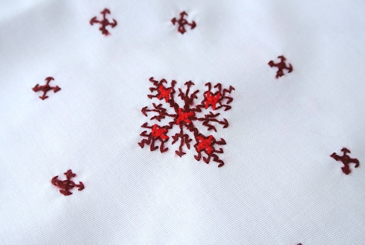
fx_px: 497
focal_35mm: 49
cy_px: 122
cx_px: 182
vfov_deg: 27.6
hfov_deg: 40.3
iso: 400
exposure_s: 1/80
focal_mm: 18.2
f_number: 4.5
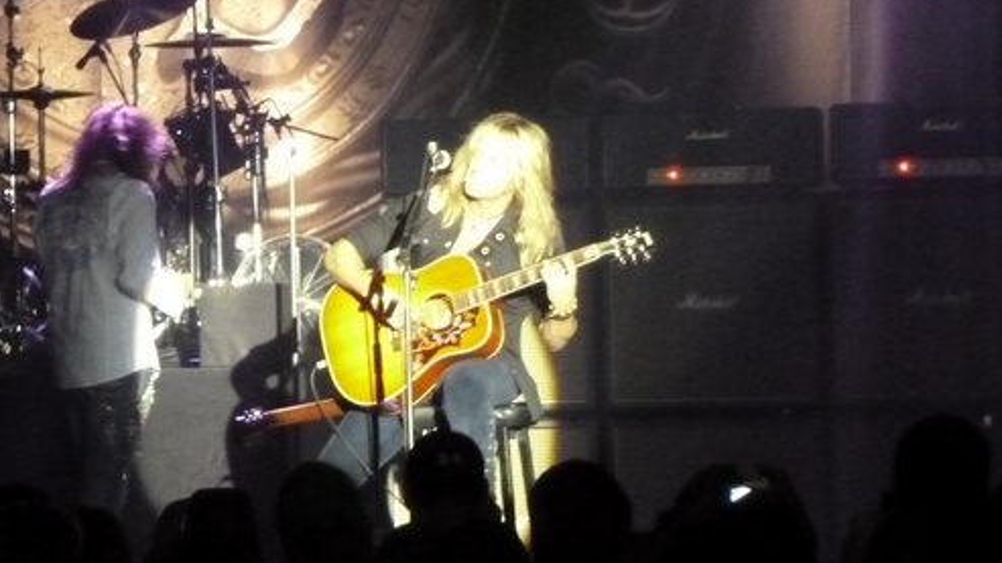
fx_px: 6906
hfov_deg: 8.3
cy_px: 210
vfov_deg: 4.7
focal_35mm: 260
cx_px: 321
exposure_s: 1/15
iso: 1600
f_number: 5.4
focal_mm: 30.1
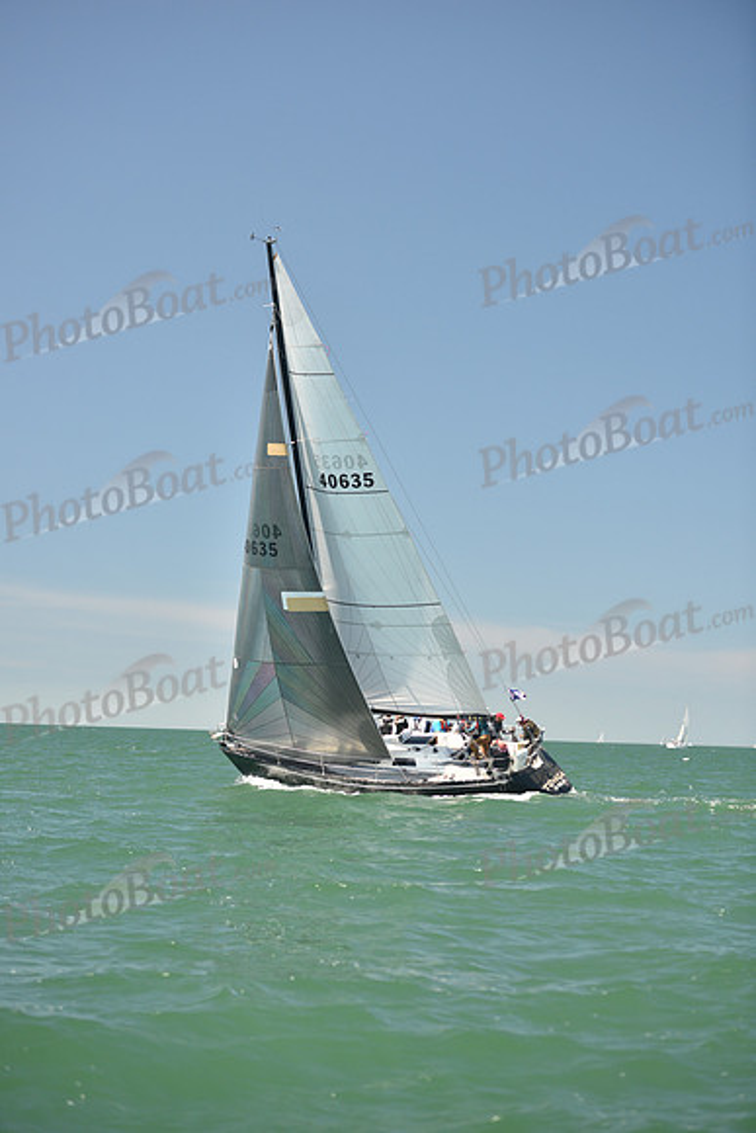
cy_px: 566
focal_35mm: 70
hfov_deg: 19.5
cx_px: 378
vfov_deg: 28.8
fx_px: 2204
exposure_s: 1/800
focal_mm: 70
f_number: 3.2
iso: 250
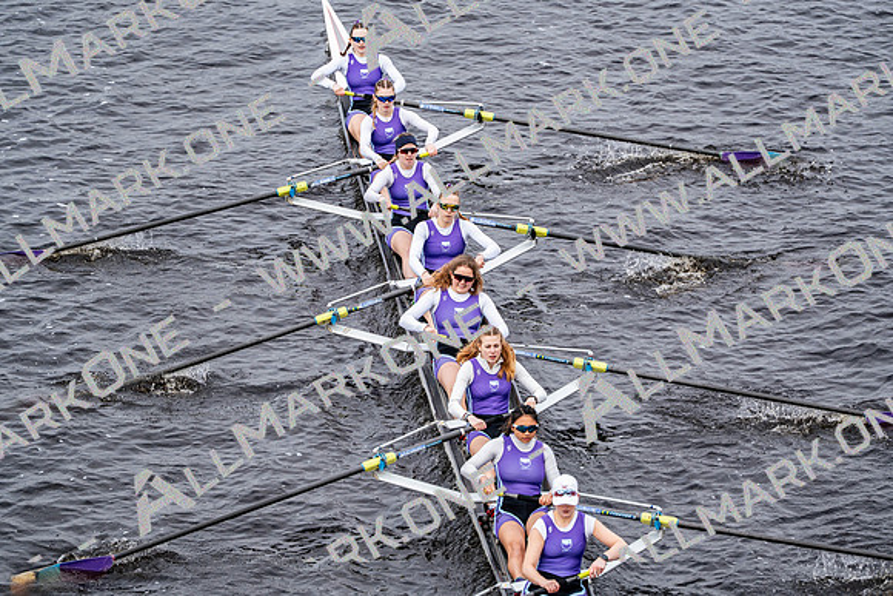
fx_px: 4962
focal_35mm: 200
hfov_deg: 10.3
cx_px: 446
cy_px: 298
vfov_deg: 6.9
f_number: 2.8
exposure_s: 1/2000
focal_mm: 200
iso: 320
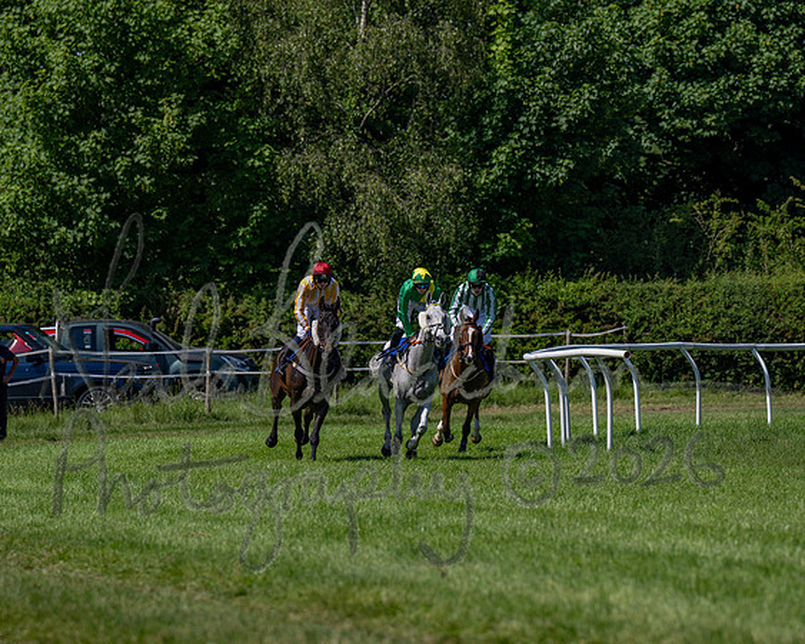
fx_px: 8050
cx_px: 402
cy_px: 322
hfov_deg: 5.7
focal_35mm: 338
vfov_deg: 4.6
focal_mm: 200
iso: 125
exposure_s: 1/2000
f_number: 4
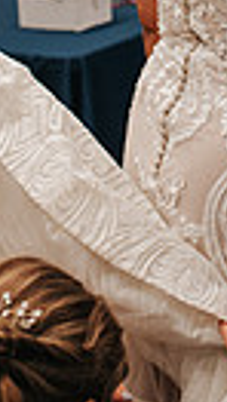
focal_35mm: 126
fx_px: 1344
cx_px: 261
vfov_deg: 16.1
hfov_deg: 9.5
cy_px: -126
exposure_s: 1/200
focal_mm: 35
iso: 1000
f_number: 2.8
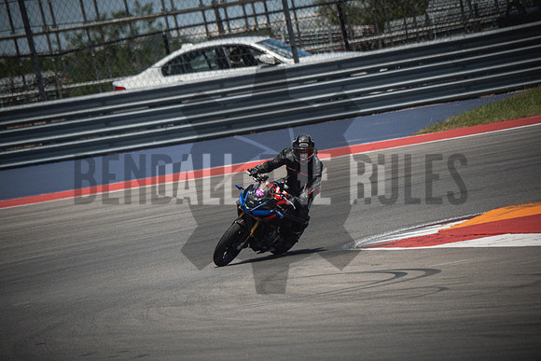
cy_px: 180
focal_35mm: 600
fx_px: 9018
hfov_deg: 3.4
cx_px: 270
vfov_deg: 2.3
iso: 1250
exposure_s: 1/5000
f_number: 5.6
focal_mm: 400
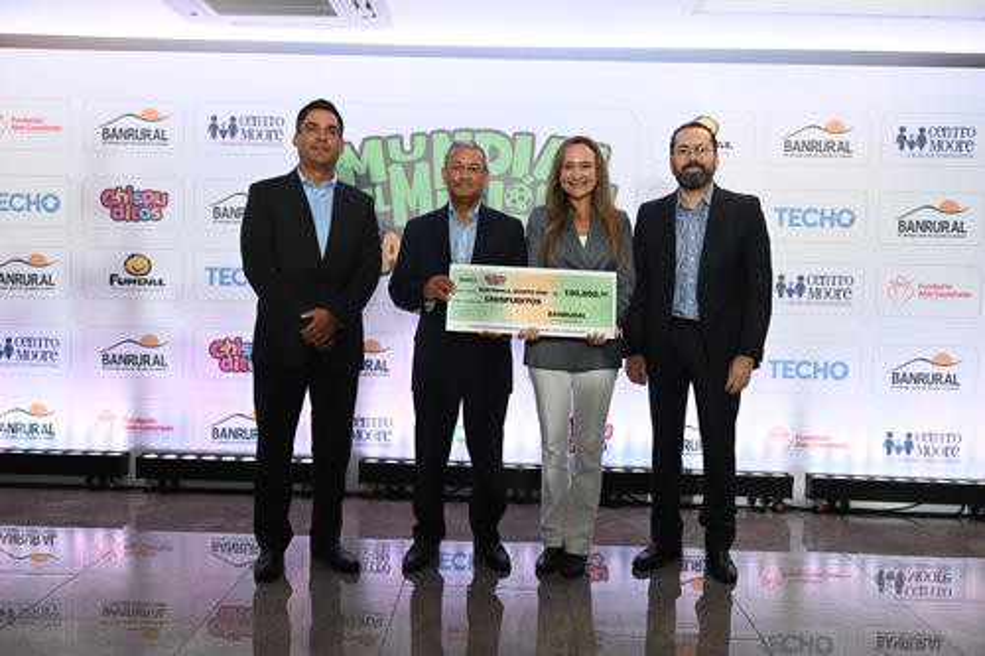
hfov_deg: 58.7
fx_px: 875
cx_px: 492
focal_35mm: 32
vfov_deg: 41.1
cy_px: 328
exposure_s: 1/100
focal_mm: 32
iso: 500
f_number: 5.6
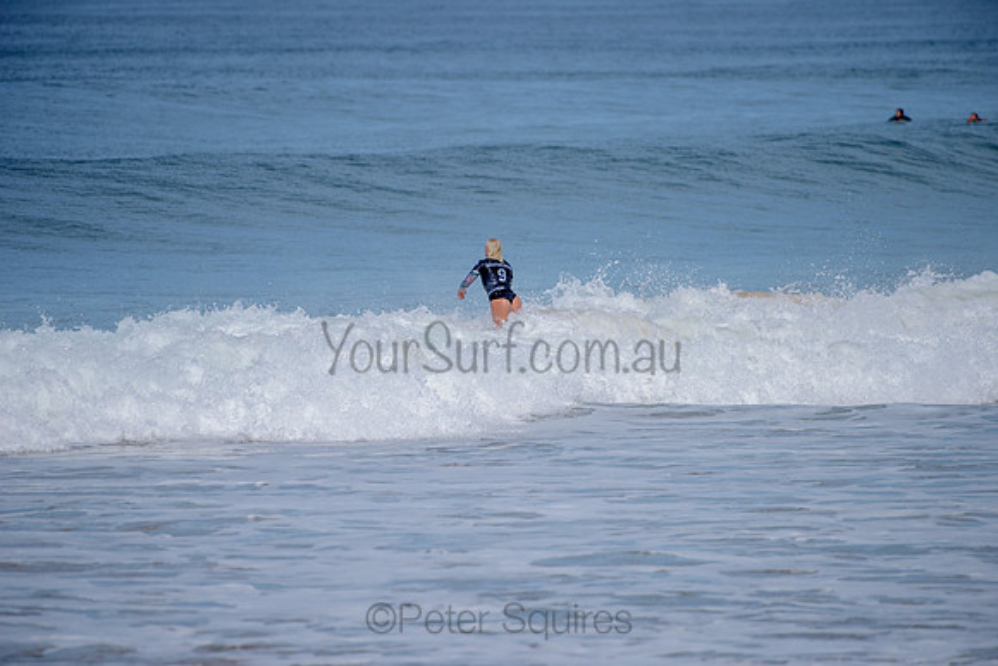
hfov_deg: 4.1
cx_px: 499
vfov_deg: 2.8
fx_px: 13864
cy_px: 333
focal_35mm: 500
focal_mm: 500
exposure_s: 1/2500
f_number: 6.3
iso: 250
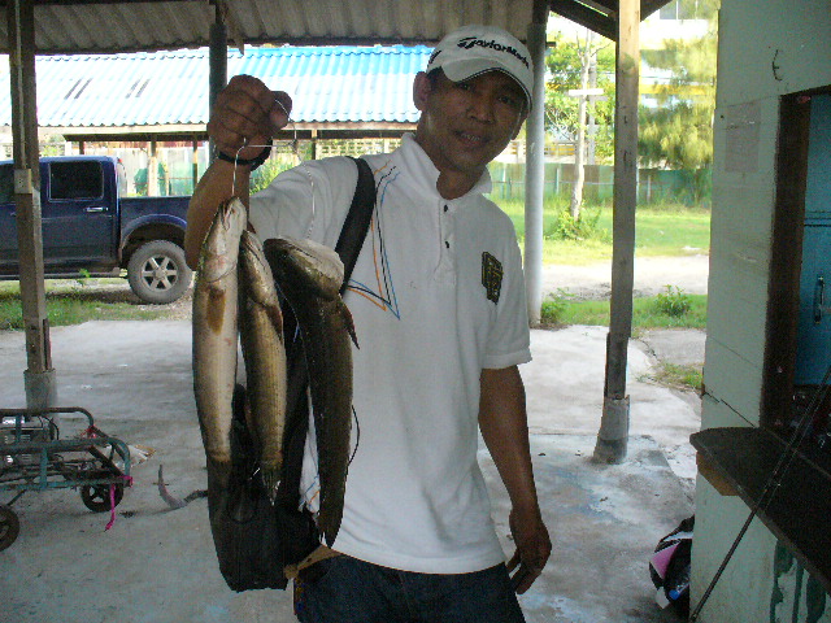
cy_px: 312
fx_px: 888
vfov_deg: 38.7
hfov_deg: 50.1
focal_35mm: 37
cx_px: 416
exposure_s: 1/100
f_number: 5.6
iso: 400
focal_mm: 6.1
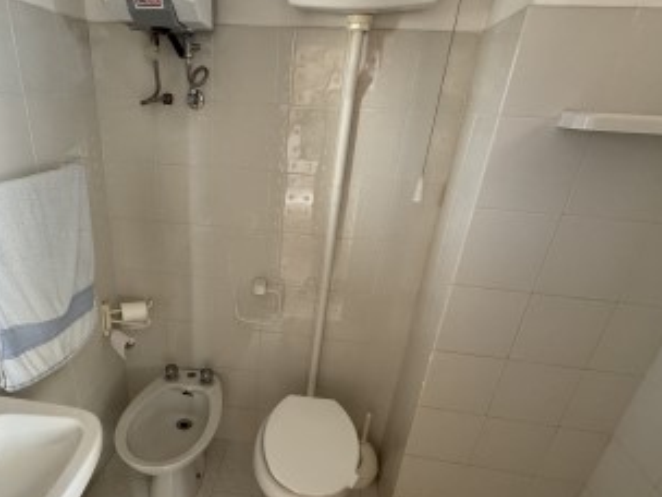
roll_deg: -2.3
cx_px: 253
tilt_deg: -28.4
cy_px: 337
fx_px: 440
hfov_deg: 72.8
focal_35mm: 23
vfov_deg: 57.4
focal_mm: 2.22
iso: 320
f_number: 2.2
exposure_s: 1/82
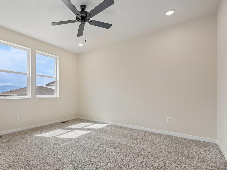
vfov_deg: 71.5
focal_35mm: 18
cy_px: 92
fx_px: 118
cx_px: 79
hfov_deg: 85.1
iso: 64
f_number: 9
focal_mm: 14
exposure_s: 1/20
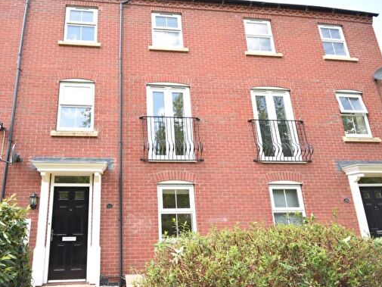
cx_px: 131
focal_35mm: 20
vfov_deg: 65.9
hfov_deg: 79.3
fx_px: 221
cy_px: 157
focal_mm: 10
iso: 160
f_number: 4.5
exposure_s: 1/80
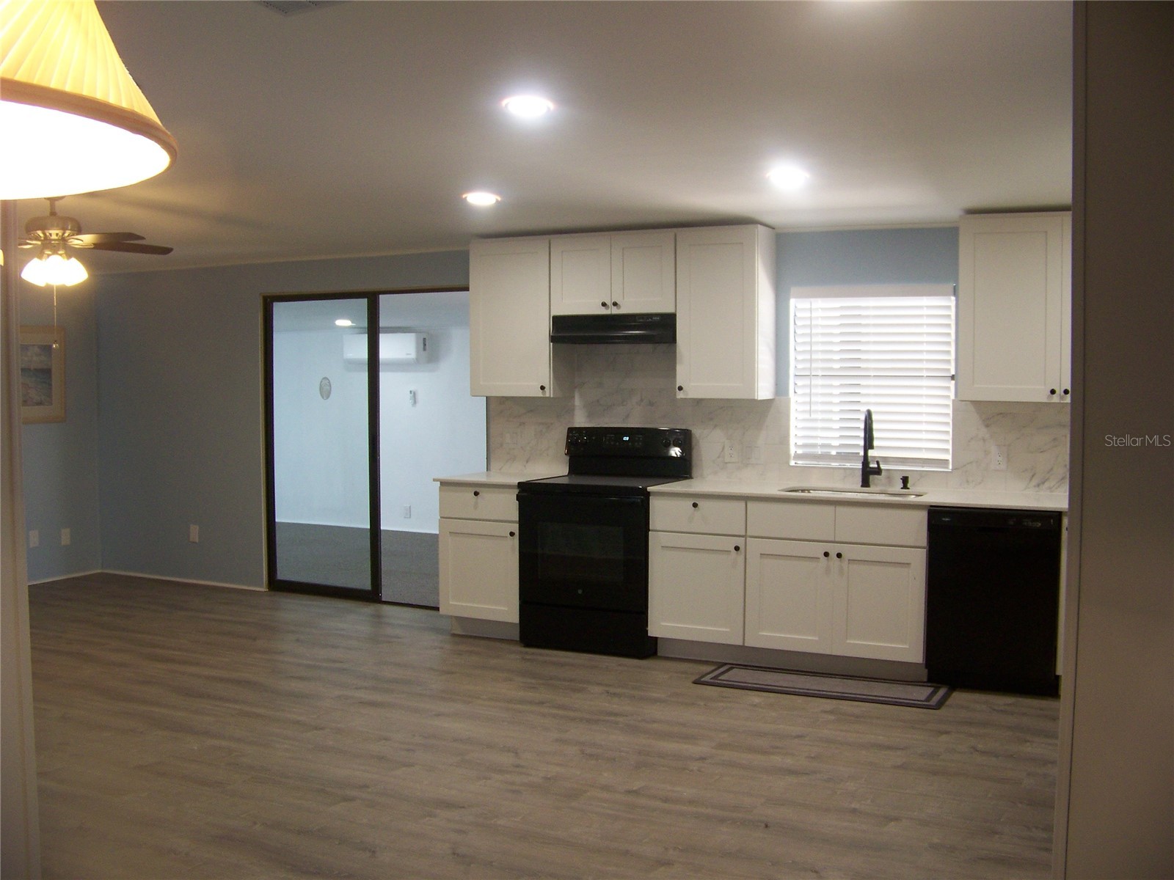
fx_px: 1221
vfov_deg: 39.7
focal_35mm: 36
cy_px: 440
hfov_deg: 51.4
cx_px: 587
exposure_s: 1/30
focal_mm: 5.85
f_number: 2.8
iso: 125
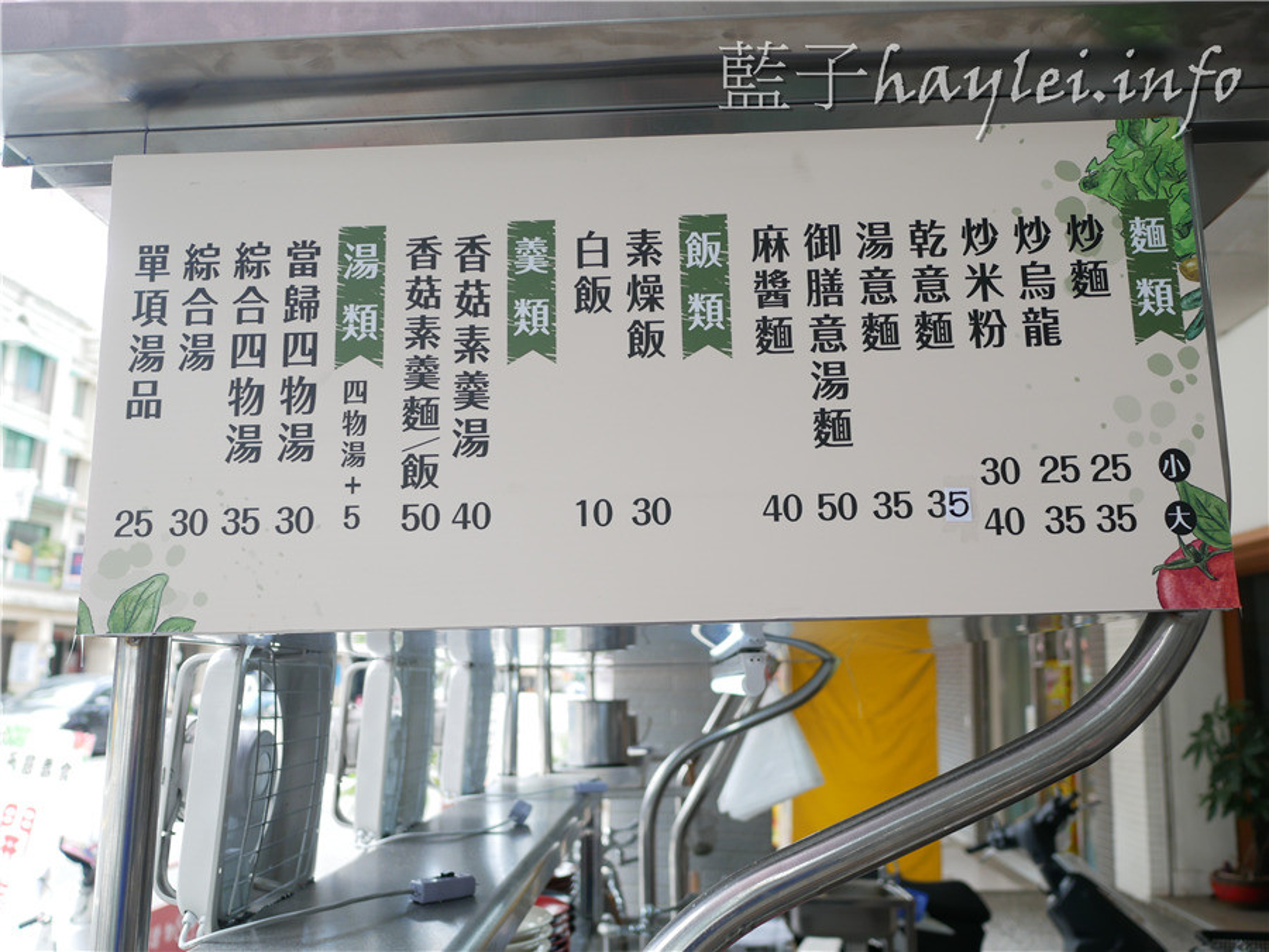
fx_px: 1100
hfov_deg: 60.0
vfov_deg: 46.8
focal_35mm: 30
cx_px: 634
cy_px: 476
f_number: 2.5
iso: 200
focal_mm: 15
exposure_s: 1/200
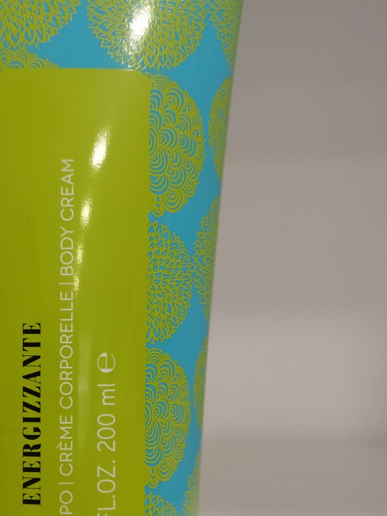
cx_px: 84
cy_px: 364
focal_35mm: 55
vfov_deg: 34.4
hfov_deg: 26.1
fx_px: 820
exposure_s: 1/50
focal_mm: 4.71
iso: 216
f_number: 1.79
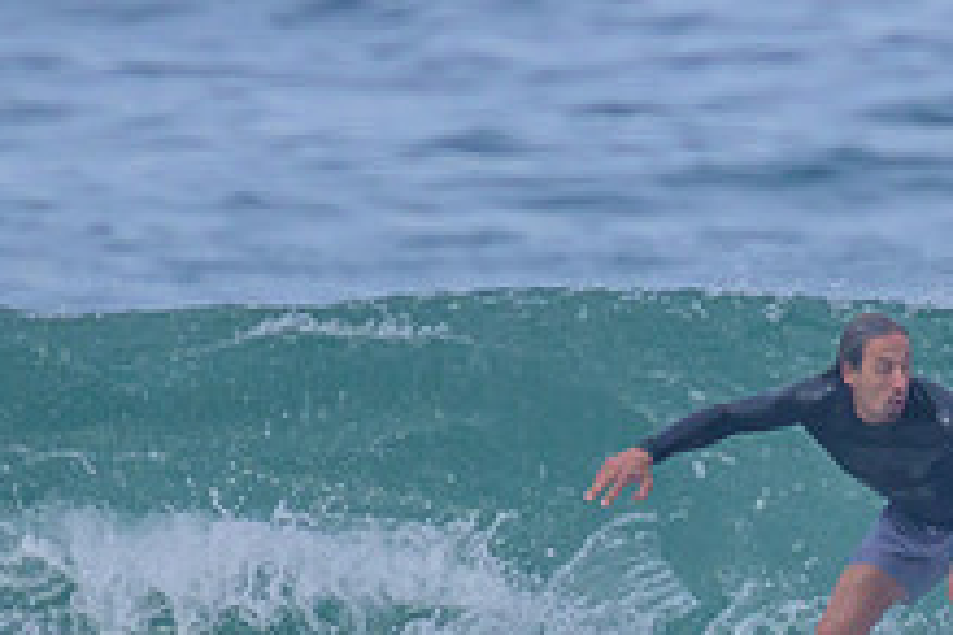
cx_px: 995
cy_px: 527
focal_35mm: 2850
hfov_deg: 0.7
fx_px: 75440
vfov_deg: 0.5
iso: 720
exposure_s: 1/2000
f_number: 11
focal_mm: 800
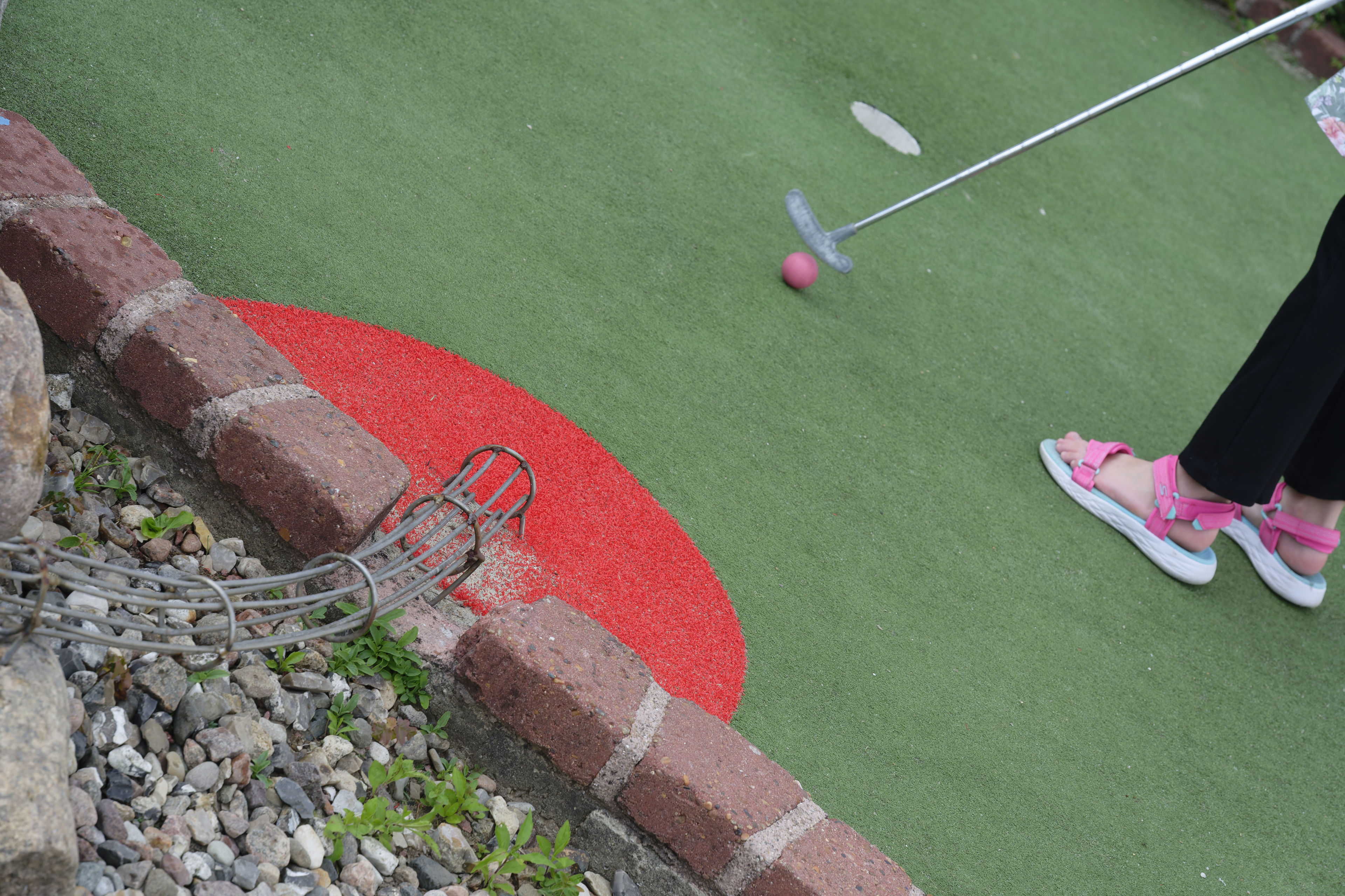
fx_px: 3848
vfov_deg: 13.3
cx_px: 672
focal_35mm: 103
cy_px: 448
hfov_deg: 19.8
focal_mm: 103
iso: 400
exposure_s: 1/200
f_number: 10
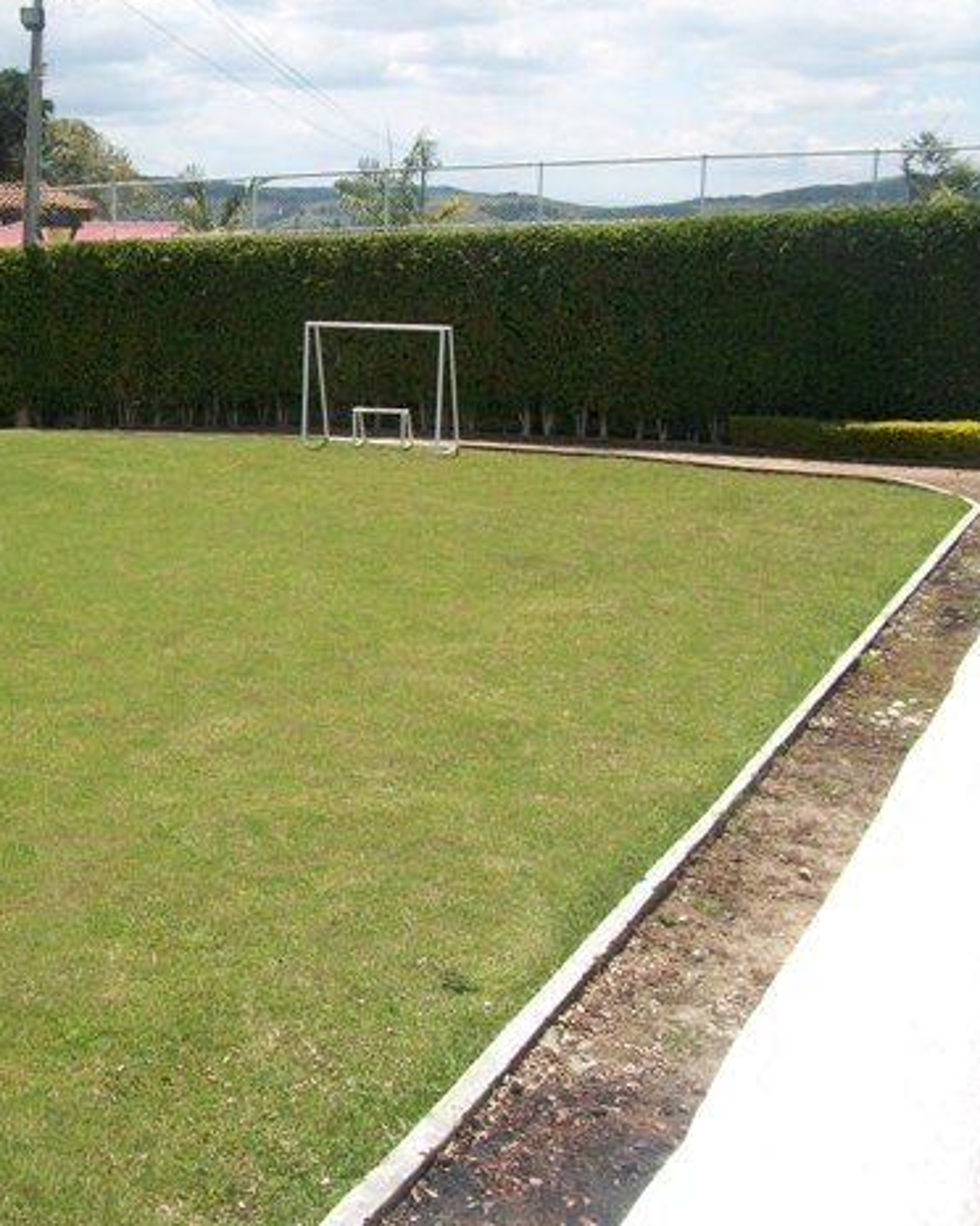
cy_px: 614
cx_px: 145
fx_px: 1559
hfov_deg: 33.5
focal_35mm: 43
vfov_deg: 42.9
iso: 80
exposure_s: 1/320
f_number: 5.5
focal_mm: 5.7
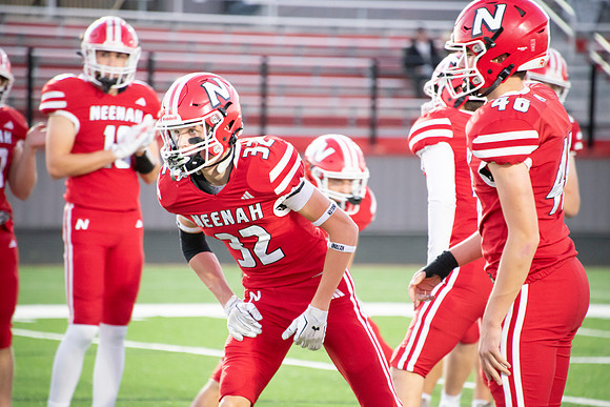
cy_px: 204
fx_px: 5084
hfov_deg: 6.9
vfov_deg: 4.6
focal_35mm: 300
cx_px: 305
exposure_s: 1/200
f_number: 5.6
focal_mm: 300
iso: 8000
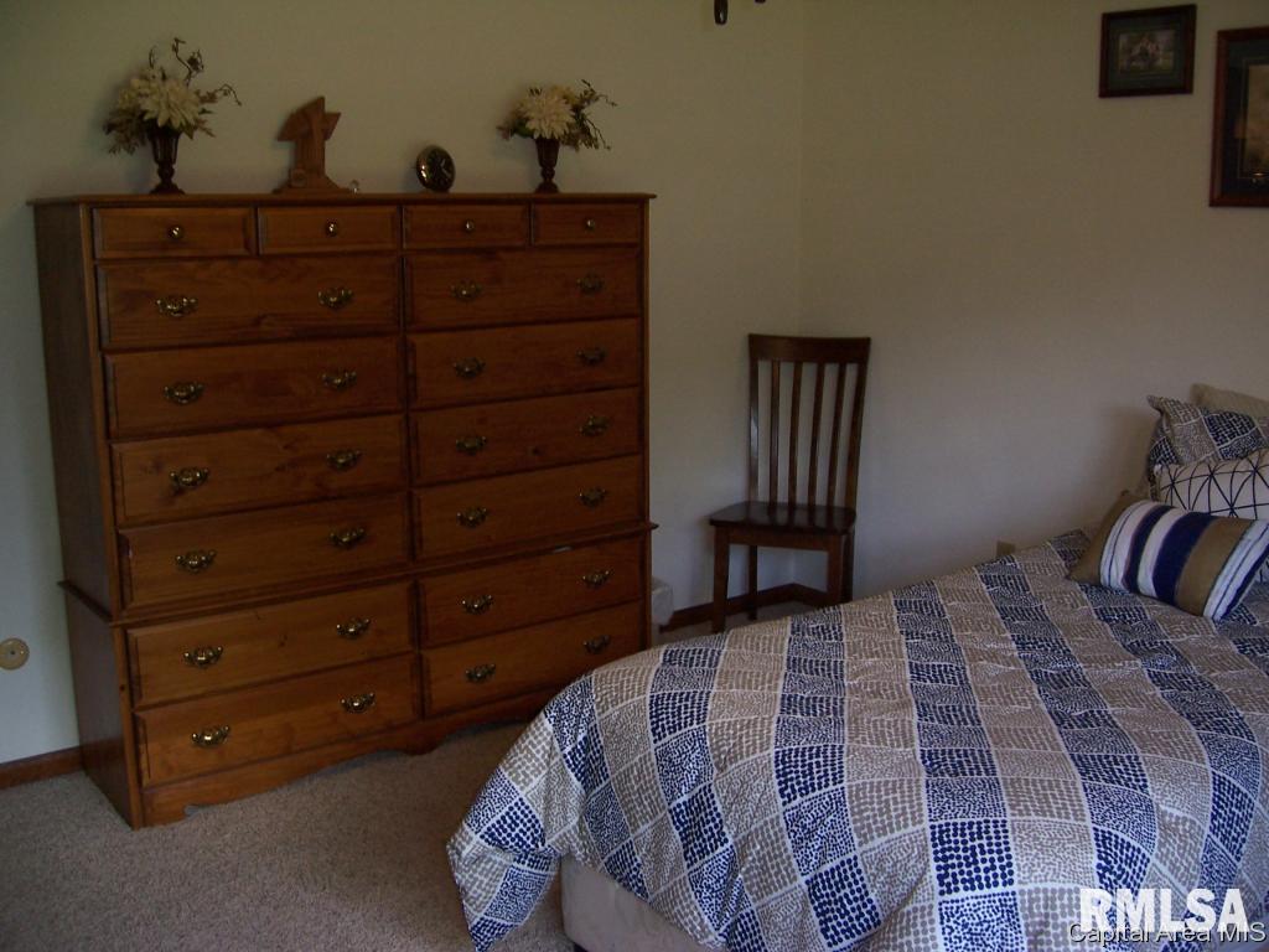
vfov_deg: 39.7
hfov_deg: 51.4
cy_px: 476
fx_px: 1320
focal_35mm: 36
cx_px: 634
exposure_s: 1/60
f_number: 3
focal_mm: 6
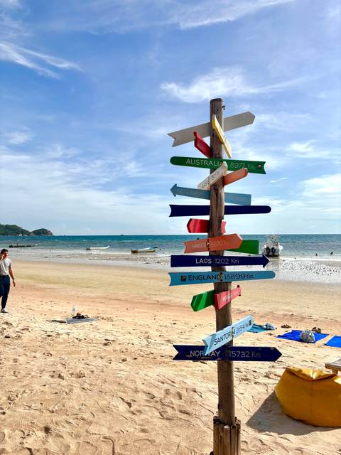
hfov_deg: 53.1
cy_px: 228
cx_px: 170
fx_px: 341
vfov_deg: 67.3
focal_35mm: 26
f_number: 1.6
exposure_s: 1/7194
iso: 50
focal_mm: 5.96
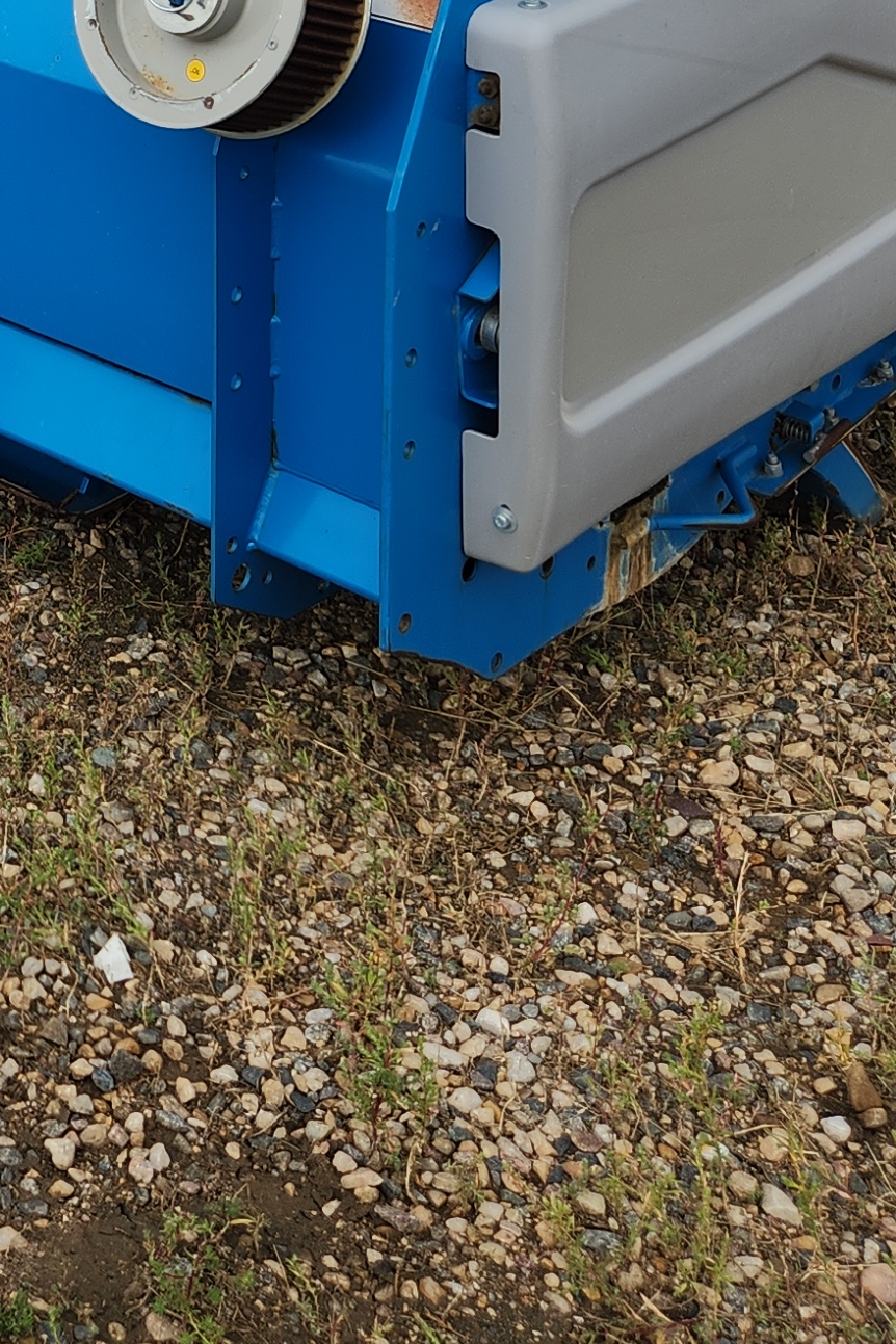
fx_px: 2762
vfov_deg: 25.6
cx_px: -463
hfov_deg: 16.7
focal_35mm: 74
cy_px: -87
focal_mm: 5.4
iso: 20
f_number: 1.8
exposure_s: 1/1058
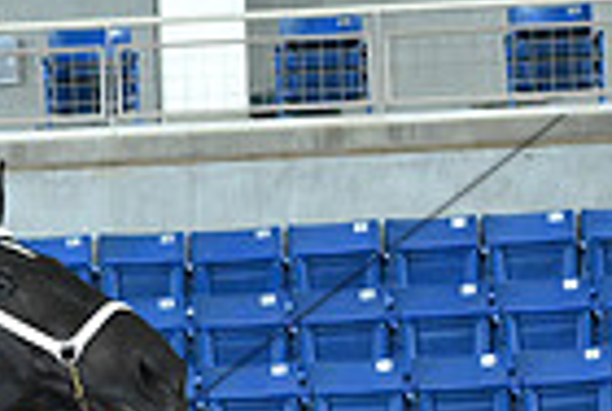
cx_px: -284
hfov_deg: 7.1
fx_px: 4855
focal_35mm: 285
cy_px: 785
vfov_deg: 4.8
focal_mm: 46
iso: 3200
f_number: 4
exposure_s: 1/211
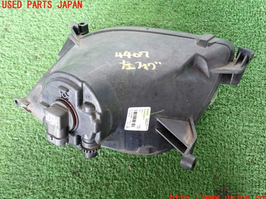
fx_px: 300
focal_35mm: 39
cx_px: 136
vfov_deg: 36.8
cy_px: 102
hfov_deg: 47.9
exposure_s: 1/40
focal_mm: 6.83
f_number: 2.7
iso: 640
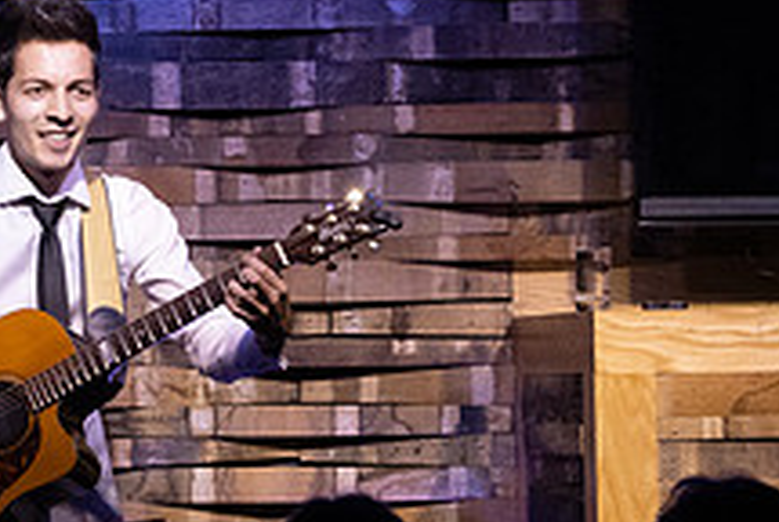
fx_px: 7107
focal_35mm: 328
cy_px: 161
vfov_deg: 4.2
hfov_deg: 6.3
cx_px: 178
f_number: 6.3
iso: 6400
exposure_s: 1/200
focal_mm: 117
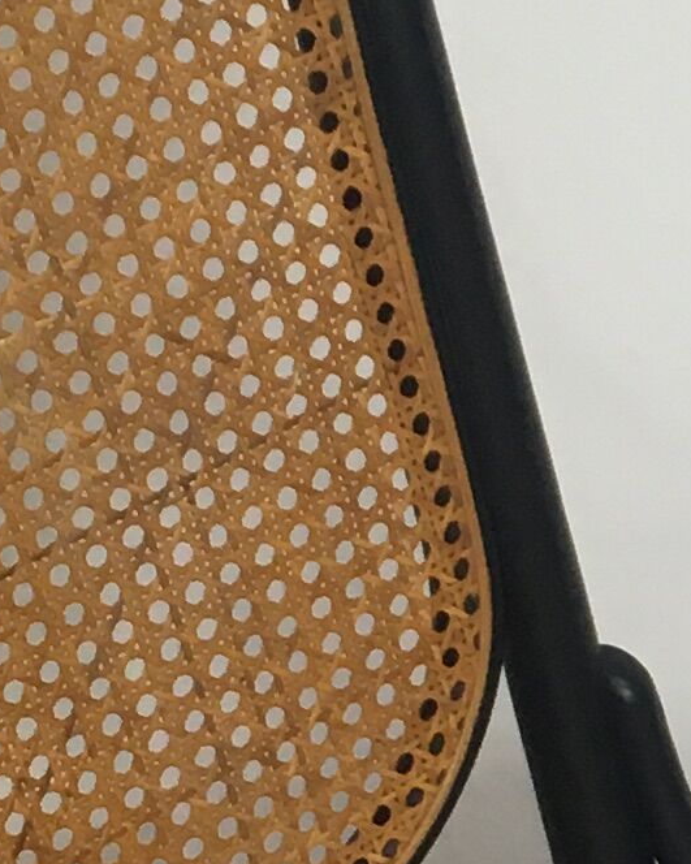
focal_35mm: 172
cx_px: 1554
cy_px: 729
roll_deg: +0.6
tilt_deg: -37.9
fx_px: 4398
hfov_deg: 8.4
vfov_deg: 11.2
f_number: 2.2
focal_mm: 4.15
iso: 25
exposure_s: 1/33
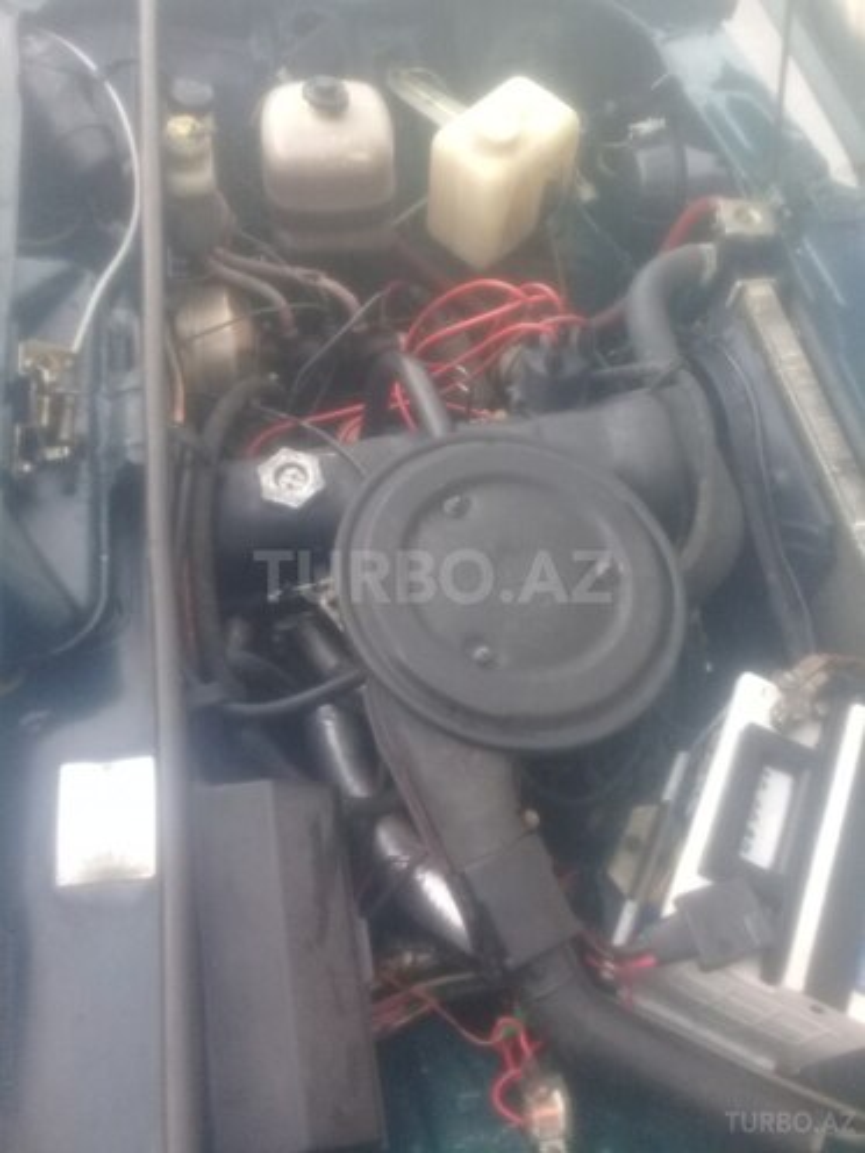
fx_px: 1033
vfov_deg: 58.4
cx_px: 432
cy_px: 576
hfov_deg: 45.4
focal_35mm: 31
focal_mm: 3.3
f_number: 2.2
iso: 100
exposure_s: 1/100
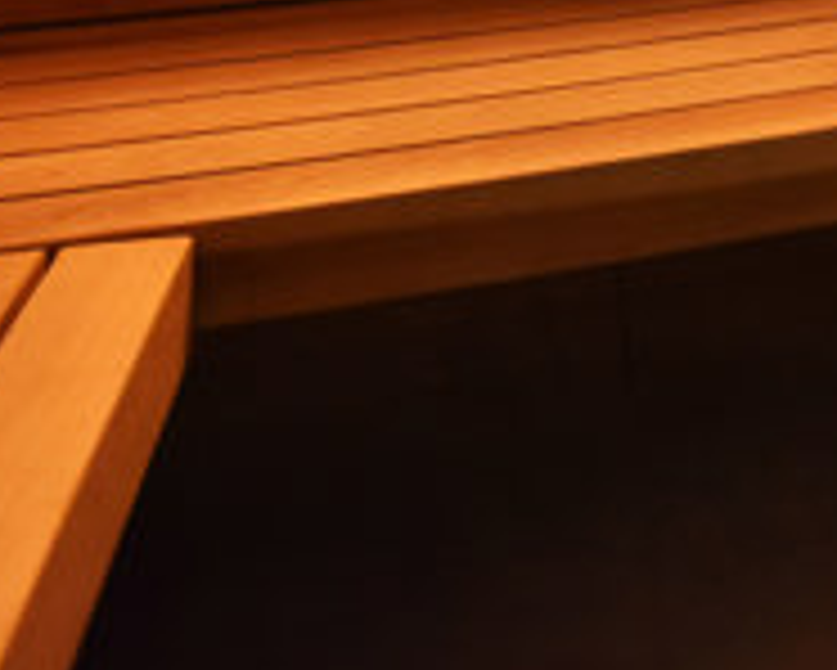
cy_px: -396
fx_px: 1438
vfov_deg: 21.2
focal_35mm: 58
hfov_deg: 26.3
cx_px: 1154
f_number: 4
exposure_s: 1/25
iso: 6400
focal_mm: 16
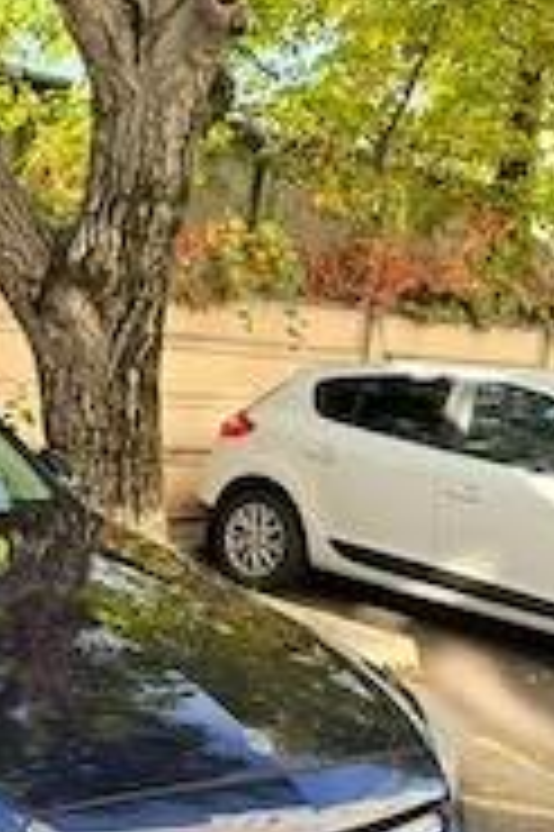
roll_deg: -4.9
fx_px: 1249
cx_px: -86
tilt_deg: -8.0
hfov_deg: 23.2
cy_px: 513
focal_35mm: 54
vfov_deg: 36.7
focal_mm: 6.76
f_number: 1.78
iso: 80
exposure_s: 1/265
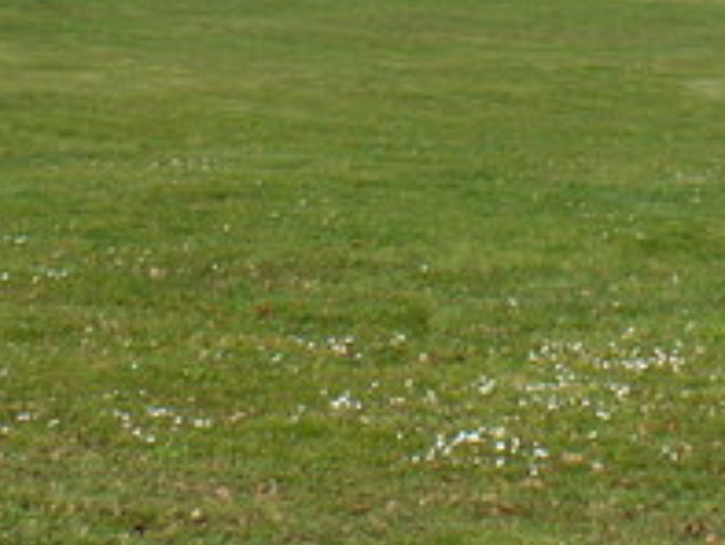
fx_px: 2515
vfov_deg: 11.9
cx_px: 559
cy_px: -232
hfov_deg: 16.3
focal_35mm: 120
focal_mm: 6.1
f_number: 5.6
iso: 80
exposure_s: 1/320
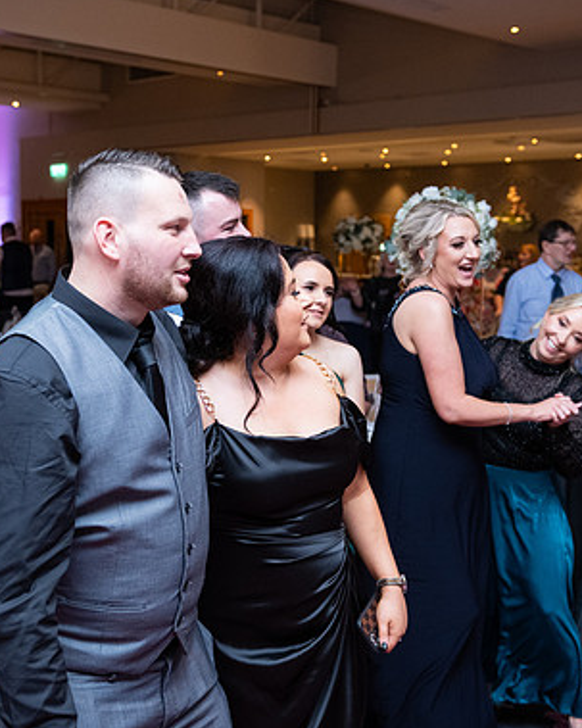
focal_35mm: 46
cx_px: 271
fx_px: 991
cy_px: 366
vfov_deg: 40.3
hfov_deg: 32.7
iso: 1250
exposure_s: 1/160
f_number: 3.5
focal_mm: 32
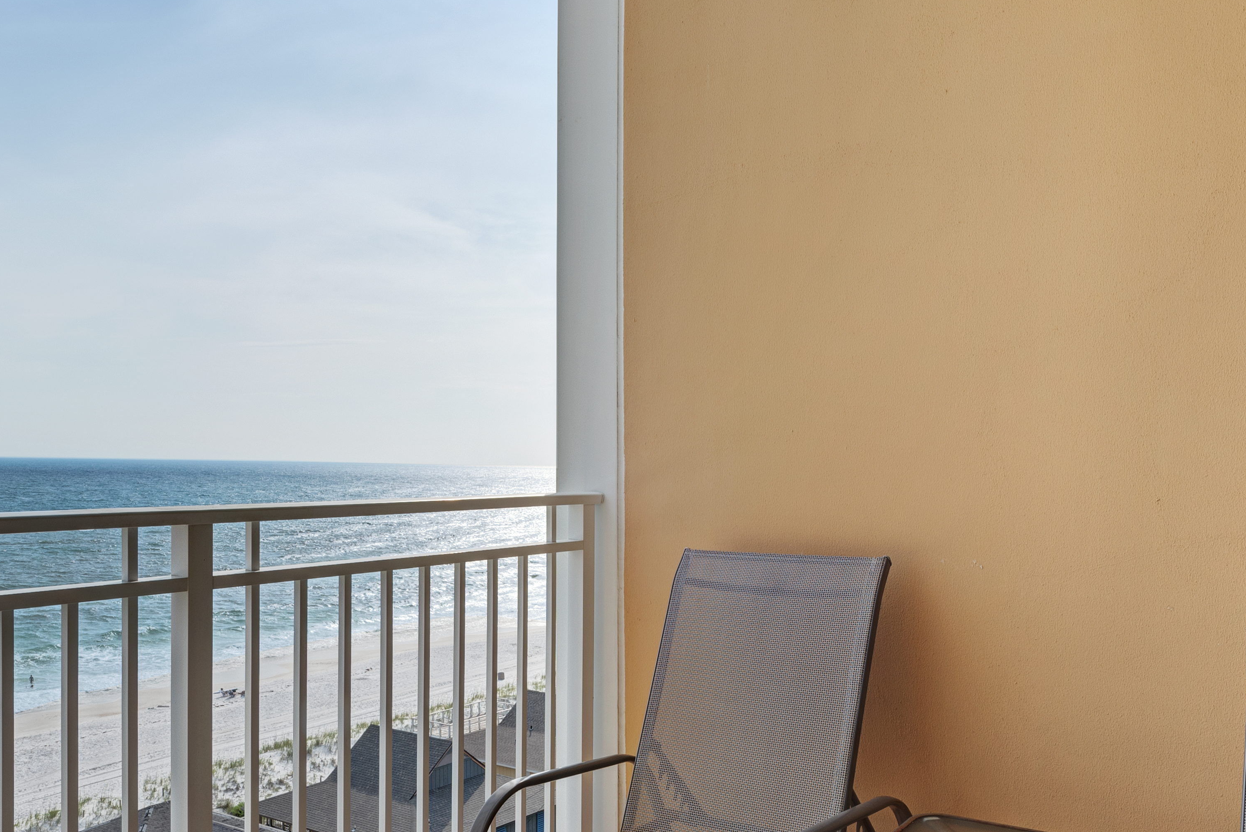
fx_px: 1108
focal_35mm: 32
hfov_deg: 58.7
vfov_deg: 41.0
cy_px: 488
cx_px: 647
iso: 125
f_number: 11
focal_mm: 16
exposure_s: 1/250
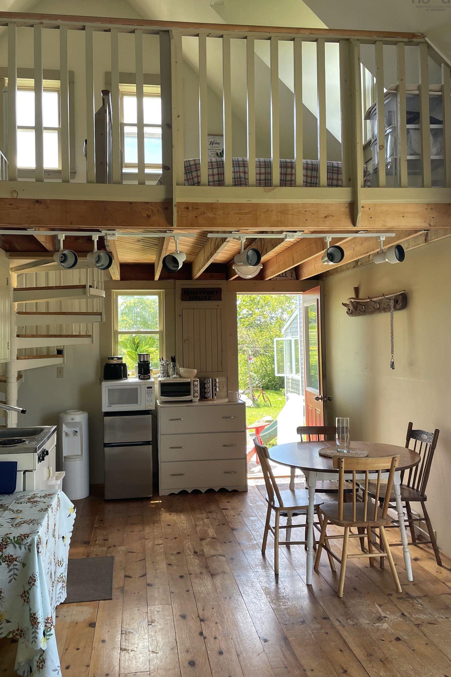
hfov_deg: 46.3
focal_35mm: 28
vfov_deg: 65.5
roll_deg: +1.1
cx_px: 201
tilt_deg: +1.4
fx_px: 526
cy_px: 332
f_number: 1.6
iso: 32
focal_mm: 4.2
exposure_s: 1/161
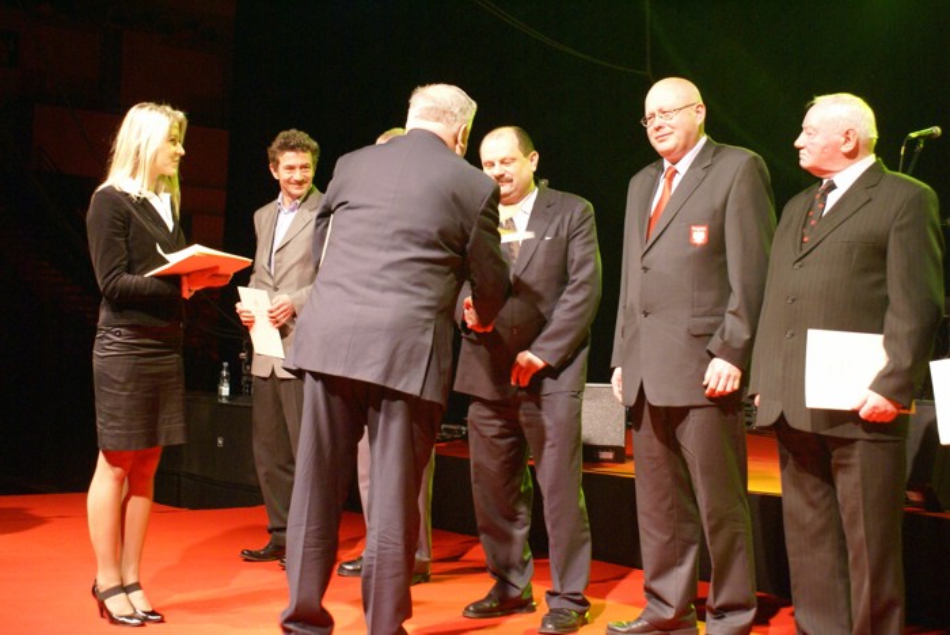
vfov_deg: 29.9
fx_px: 1188
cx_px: 475
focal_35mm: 45
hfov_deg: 43.6
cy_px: 318
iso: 800
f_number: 5
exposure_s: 1/25
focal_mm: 30
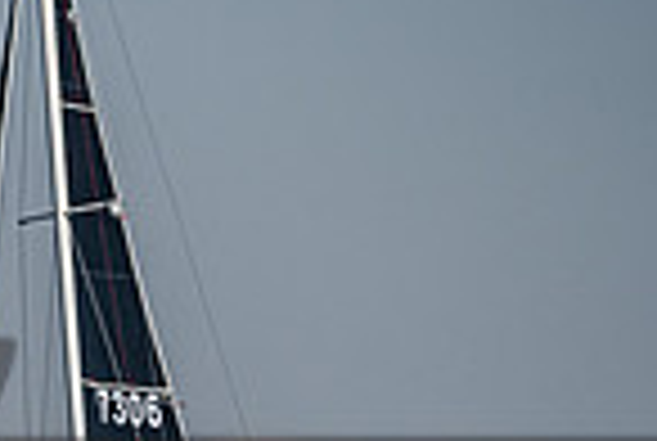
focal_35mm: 1141
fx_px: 20866
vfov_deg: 1.2
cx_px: -493
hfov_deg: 1.8
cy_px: 727
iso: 400
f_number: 5
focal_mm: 230
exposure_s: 1/5000
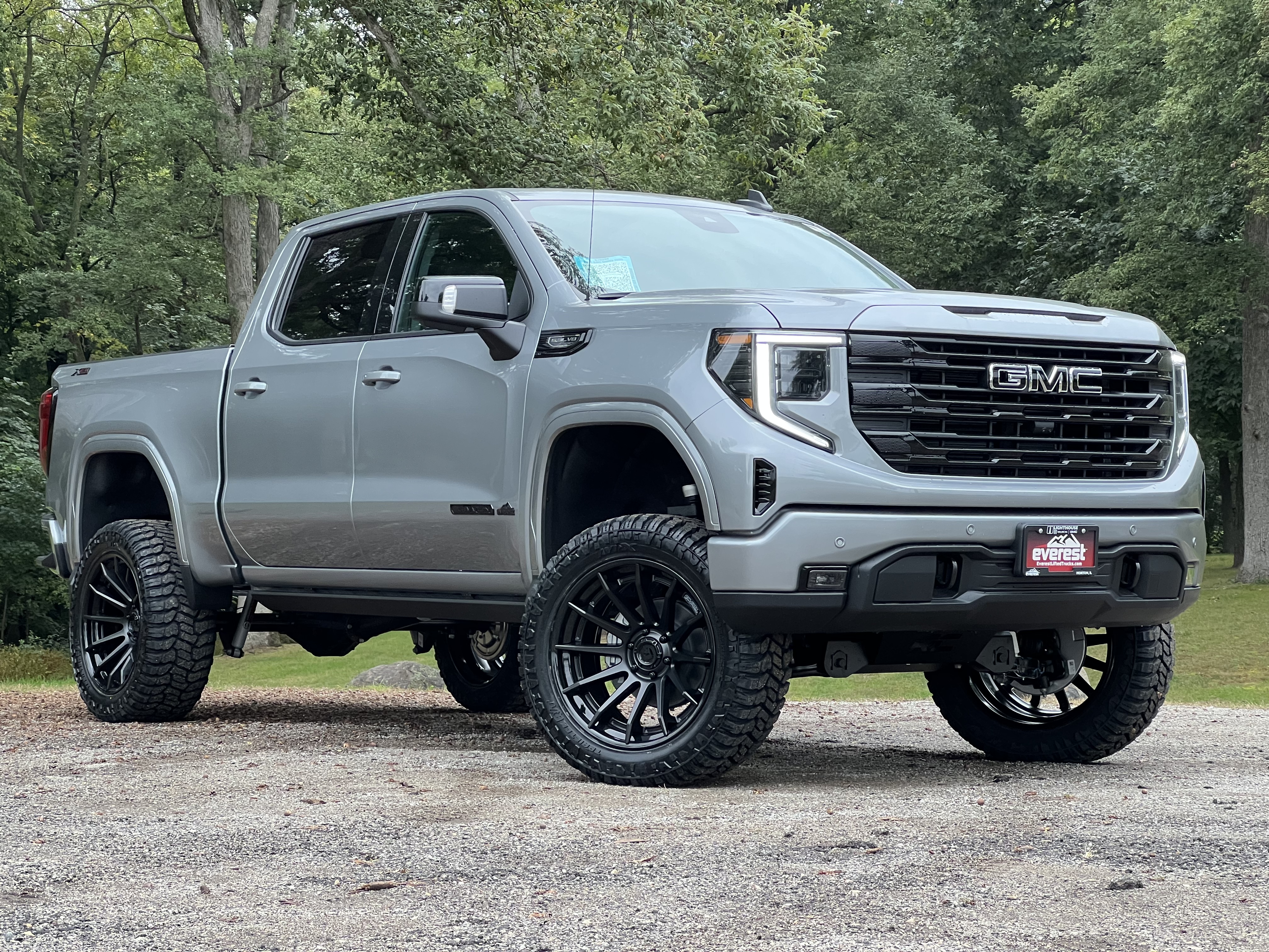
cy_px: 476
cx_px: 634
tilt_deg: +1.4
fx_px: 2823
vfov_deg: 19.1
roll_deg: +0.4
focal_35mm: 77
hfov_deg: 25.3
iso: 160
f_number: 2.8
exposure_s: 1/99
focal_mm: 9
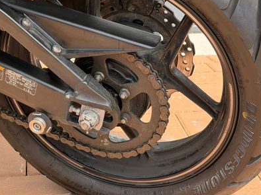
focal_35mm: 78
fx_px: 588
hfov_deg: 24.9
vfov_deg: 18.8
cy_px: 68
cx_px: 79
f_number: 1.78
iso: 100
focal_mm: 6.76
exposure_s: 1/1167
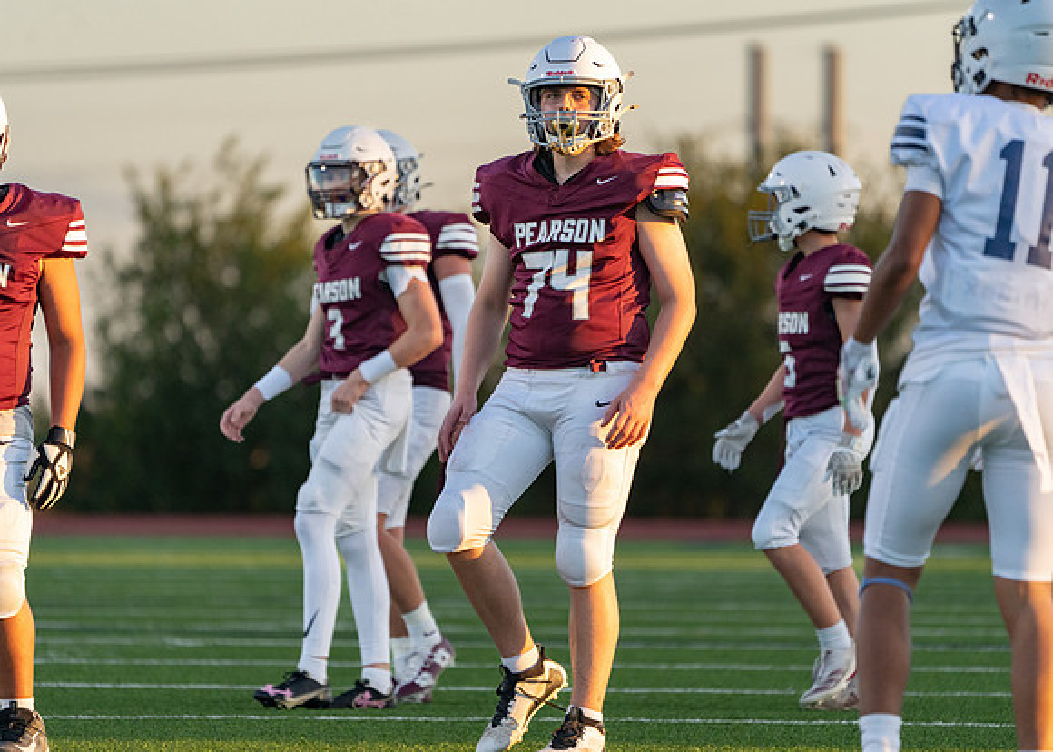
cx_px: 526
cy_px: 376
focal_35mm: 392
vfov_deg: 3.7
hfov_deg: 5.1
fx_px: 11719
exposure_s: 1/1000
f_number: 5.6
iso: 1600
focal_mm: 373
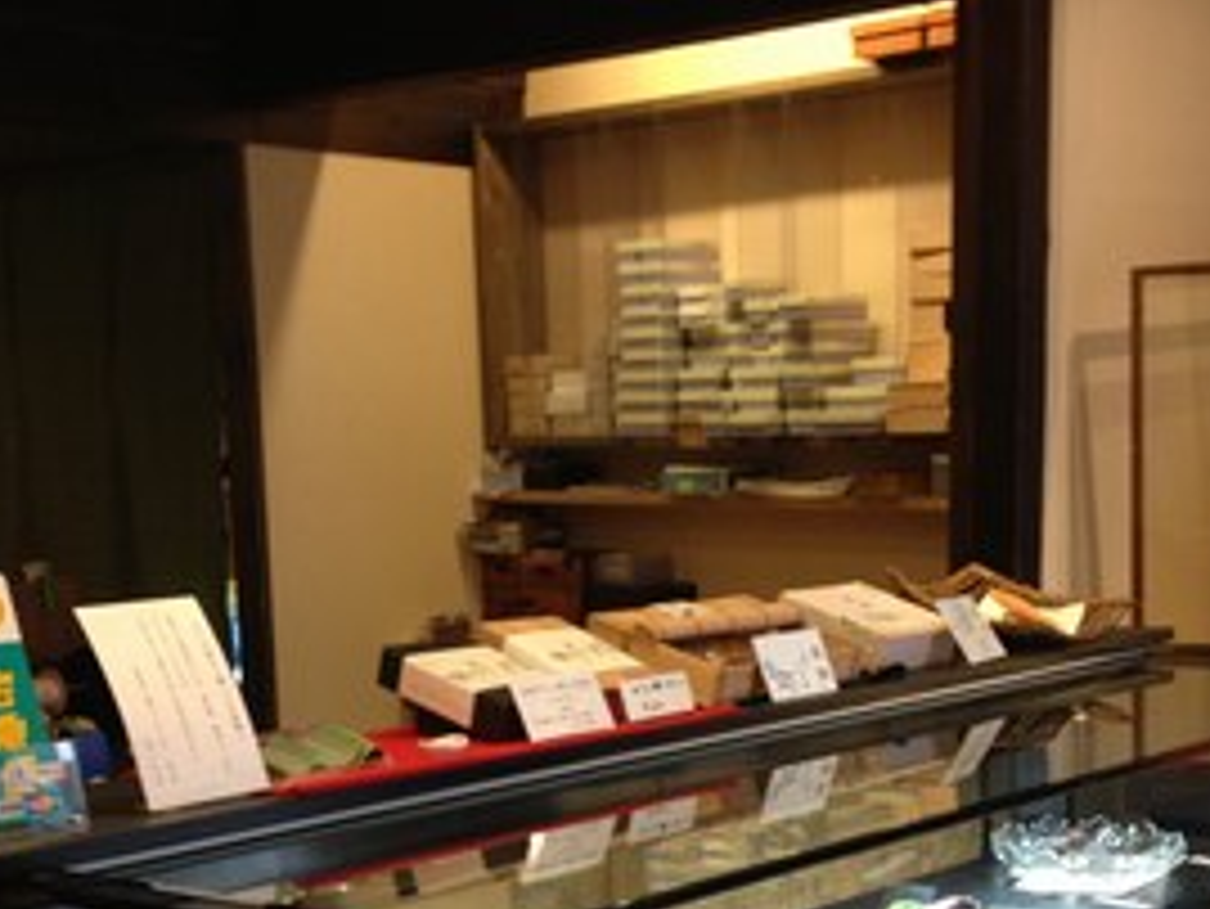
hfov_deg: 29.8
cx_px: 679
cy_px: 767
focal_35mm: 65
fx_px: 2273
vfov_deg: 22.2
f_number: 2.4
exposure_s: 1/20
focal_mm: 4.28
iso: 100
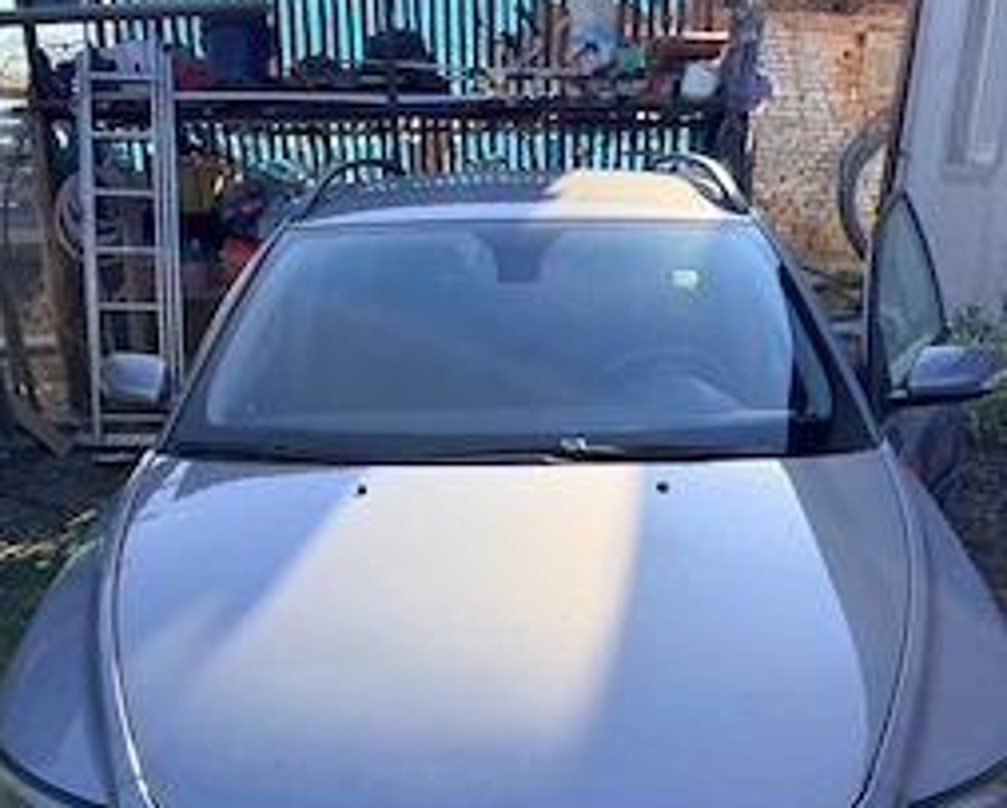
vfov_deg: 39.6
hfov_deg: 49.0
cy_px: 557
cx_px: 521
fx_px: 1104
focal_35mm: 37
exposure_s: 1/1410
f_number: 1.78
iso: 80
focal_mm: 6.76
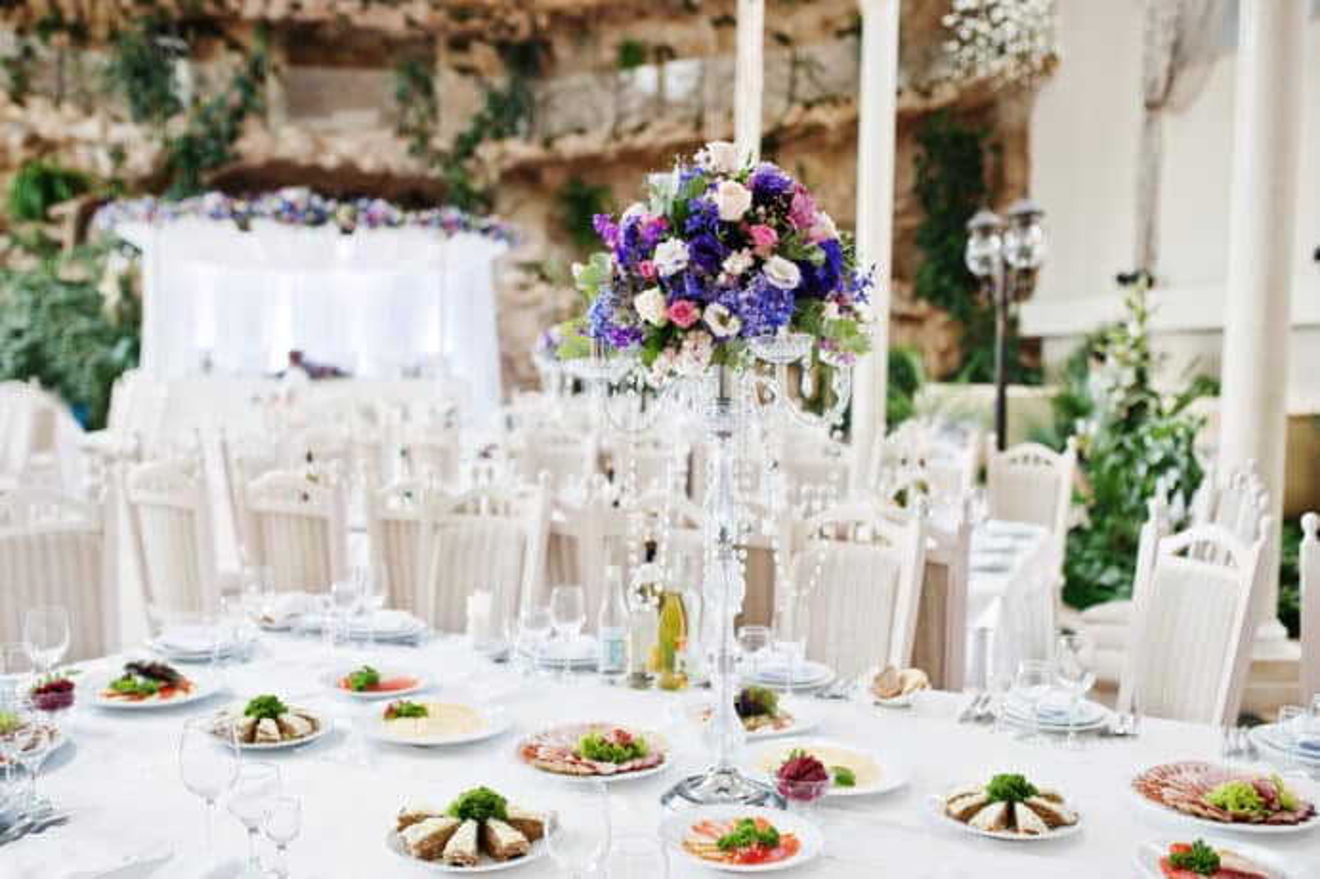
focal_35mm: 35
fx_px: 1283
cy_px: 440
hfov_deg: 54.5
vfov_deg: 37.8
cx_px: 660
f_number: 2.5
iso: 200
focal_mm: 35
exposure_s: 1/125
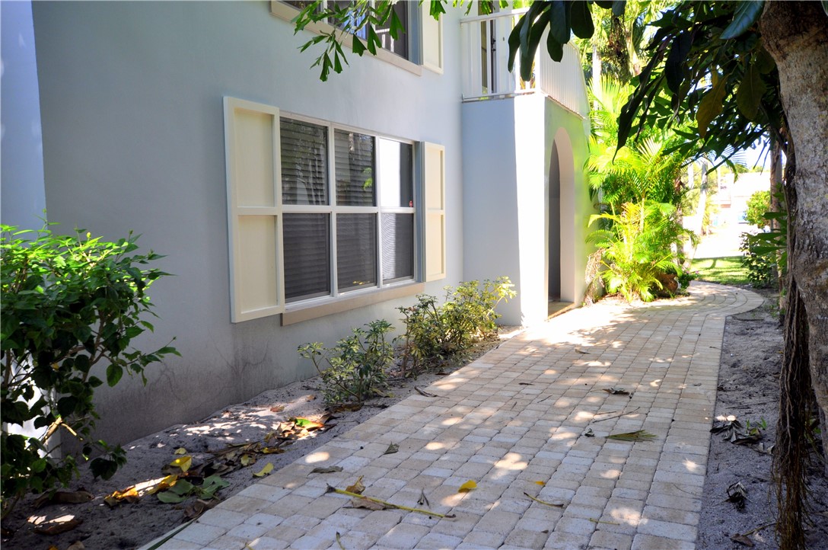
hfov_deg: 62.0
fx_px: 689
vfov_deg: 43.5
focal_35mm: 30
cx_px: 414
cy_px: 275
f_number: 5.6
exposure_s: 1/125
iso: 200
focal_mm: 20
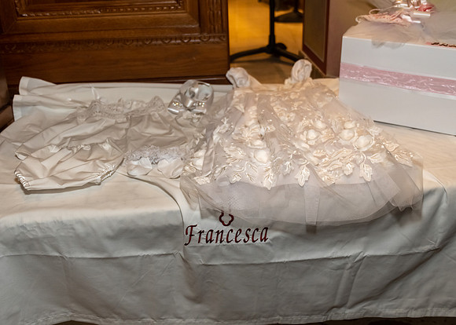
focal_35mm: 39
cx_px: 233
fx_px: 511
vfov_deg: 35.3
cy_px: 150
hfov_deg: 48.1
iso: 400
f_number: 2.8
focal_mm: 22
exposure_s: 1/250
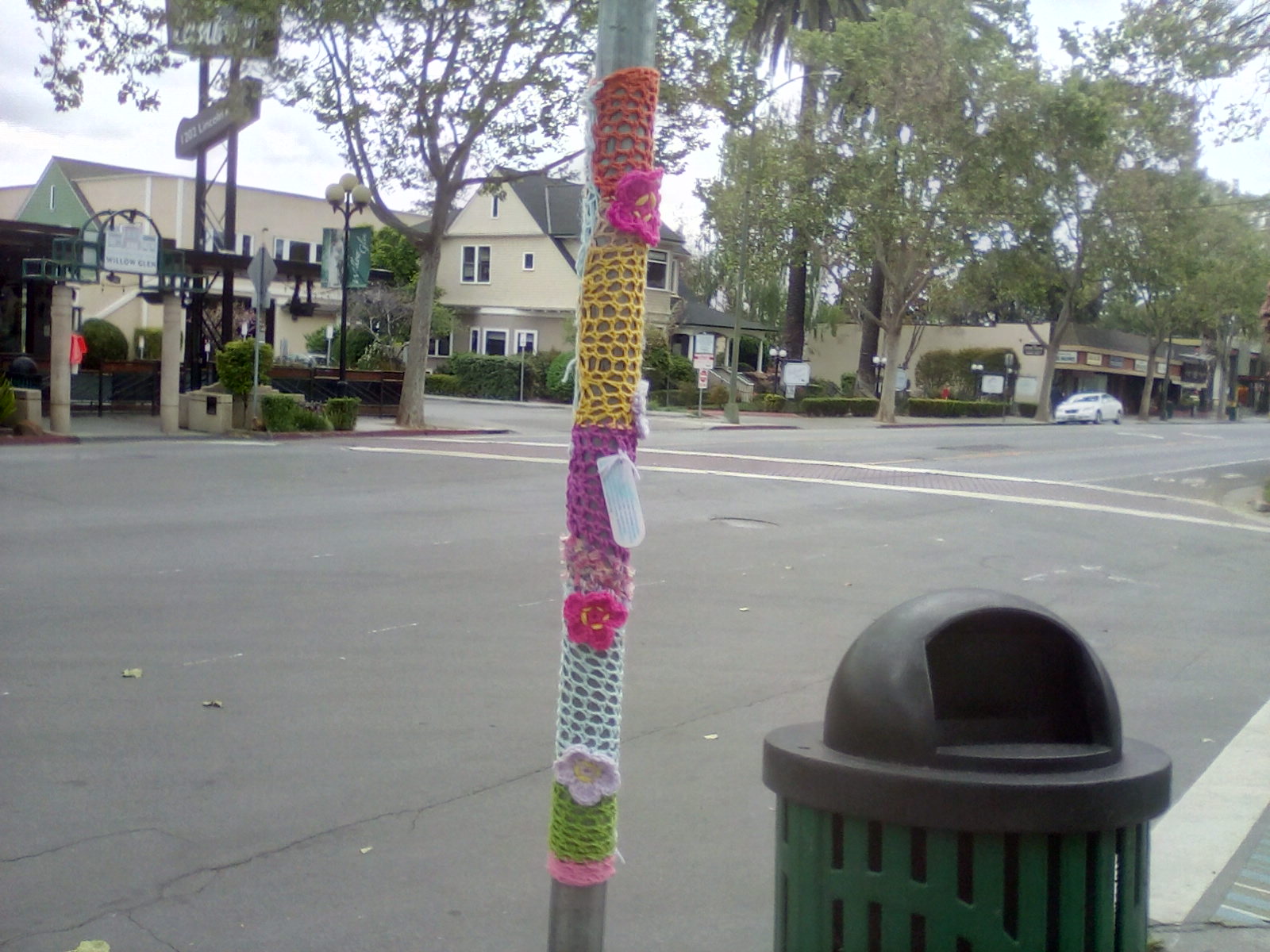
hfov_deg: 52.6
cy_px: 476
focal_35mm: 35
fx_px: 1284
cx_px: 635
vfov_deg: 40.7
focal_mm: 2.9
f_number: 2.8
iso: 56
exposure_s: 1/493
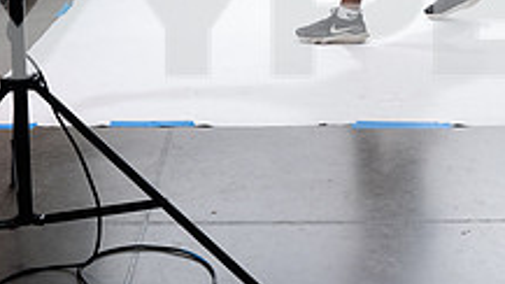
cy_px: -156
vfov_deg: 13.1
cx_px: 249
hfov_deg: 24.5
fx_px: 1165
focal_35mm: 87
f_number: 5.6
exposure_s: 1/250
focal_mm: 40
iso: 200
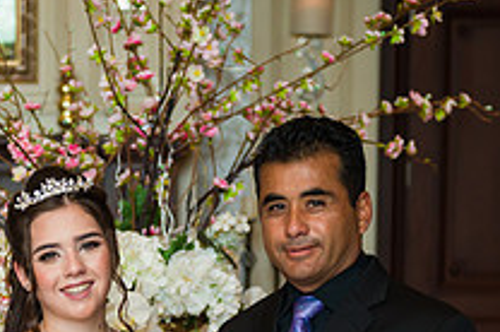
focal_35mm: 145
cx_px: 84
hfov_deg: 14.1
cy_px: 438
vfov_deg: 9.3
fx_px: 2011
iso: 800
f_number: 3.2
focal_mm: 52
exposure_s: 1/200
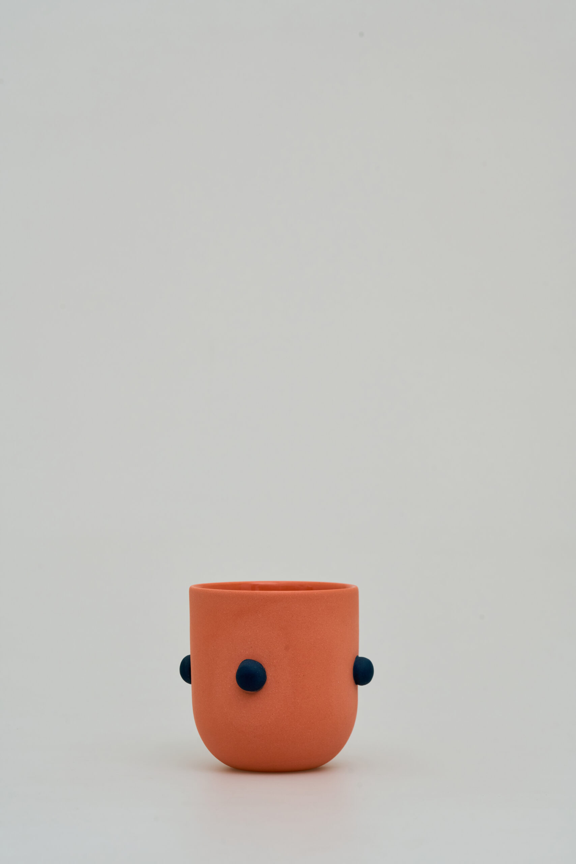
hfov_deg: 15.2
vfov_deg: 22.6
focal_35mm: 90
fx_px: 2159
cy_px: 432
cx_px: 288
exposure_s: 1/100
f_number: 11
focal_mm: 90
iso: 500
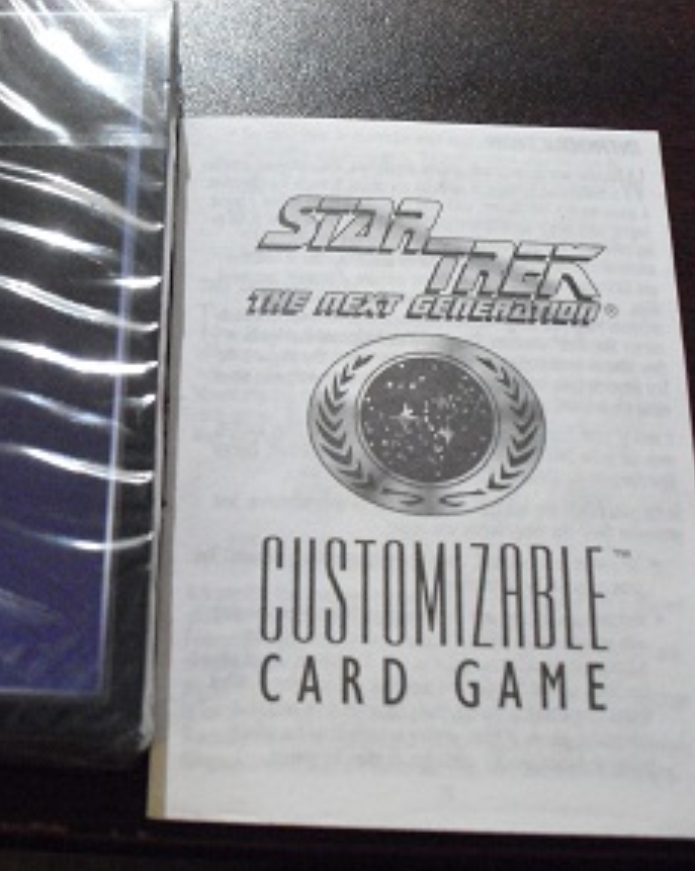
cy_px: 436
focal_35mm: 48
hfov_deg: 30.7
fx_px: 1236
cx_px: 146
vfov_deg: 38.8
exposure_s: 1/50
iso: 800
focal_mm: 6.3
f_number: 3.1
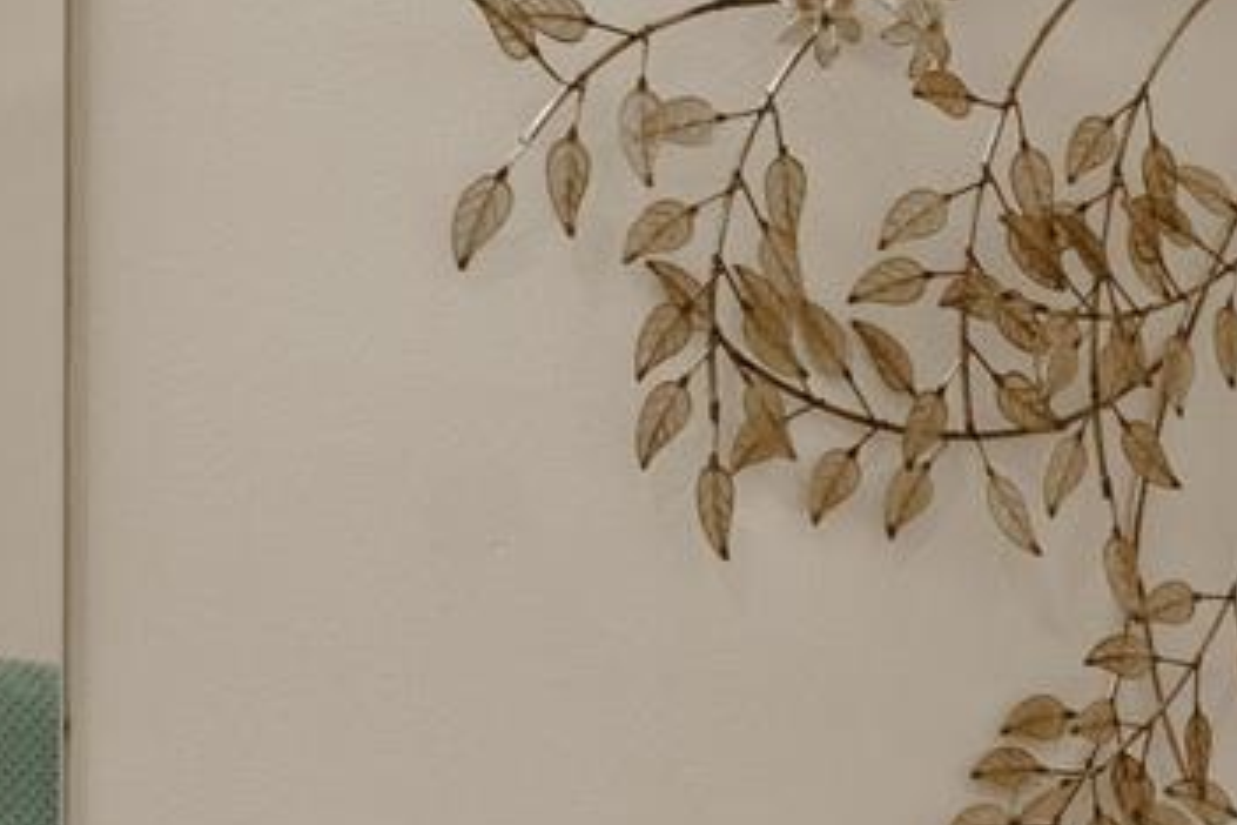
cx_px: 1649
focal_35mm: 114
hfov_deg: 16.8
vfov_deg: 11.7
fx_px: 3917
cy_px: 1102
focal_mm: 16
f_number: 8
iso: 800
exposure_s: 1/15
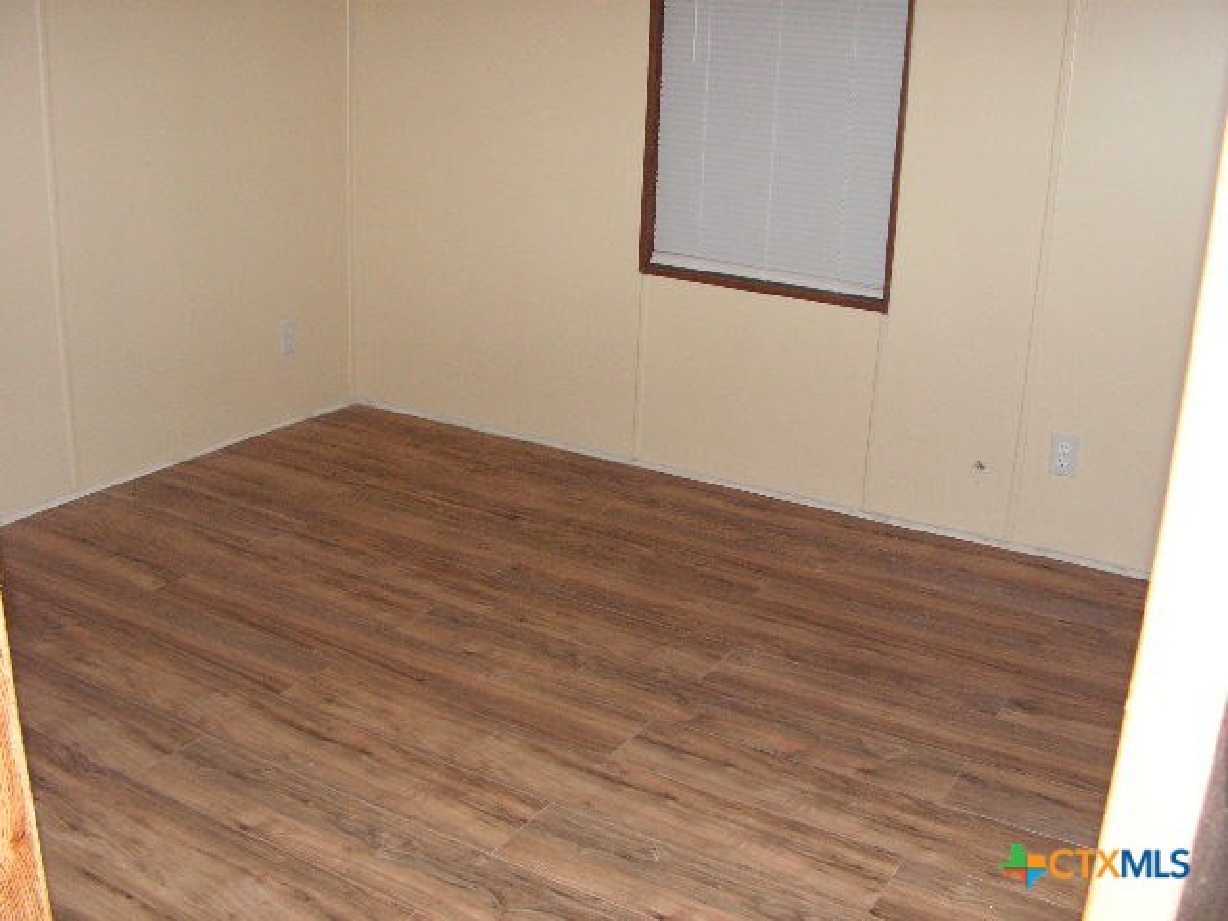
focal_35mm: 36
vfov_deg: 39.7
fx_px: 1277
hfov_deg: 51.4
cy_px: 460
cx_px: 614
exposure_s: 1/40
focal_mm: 6
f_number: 3.2
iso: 160
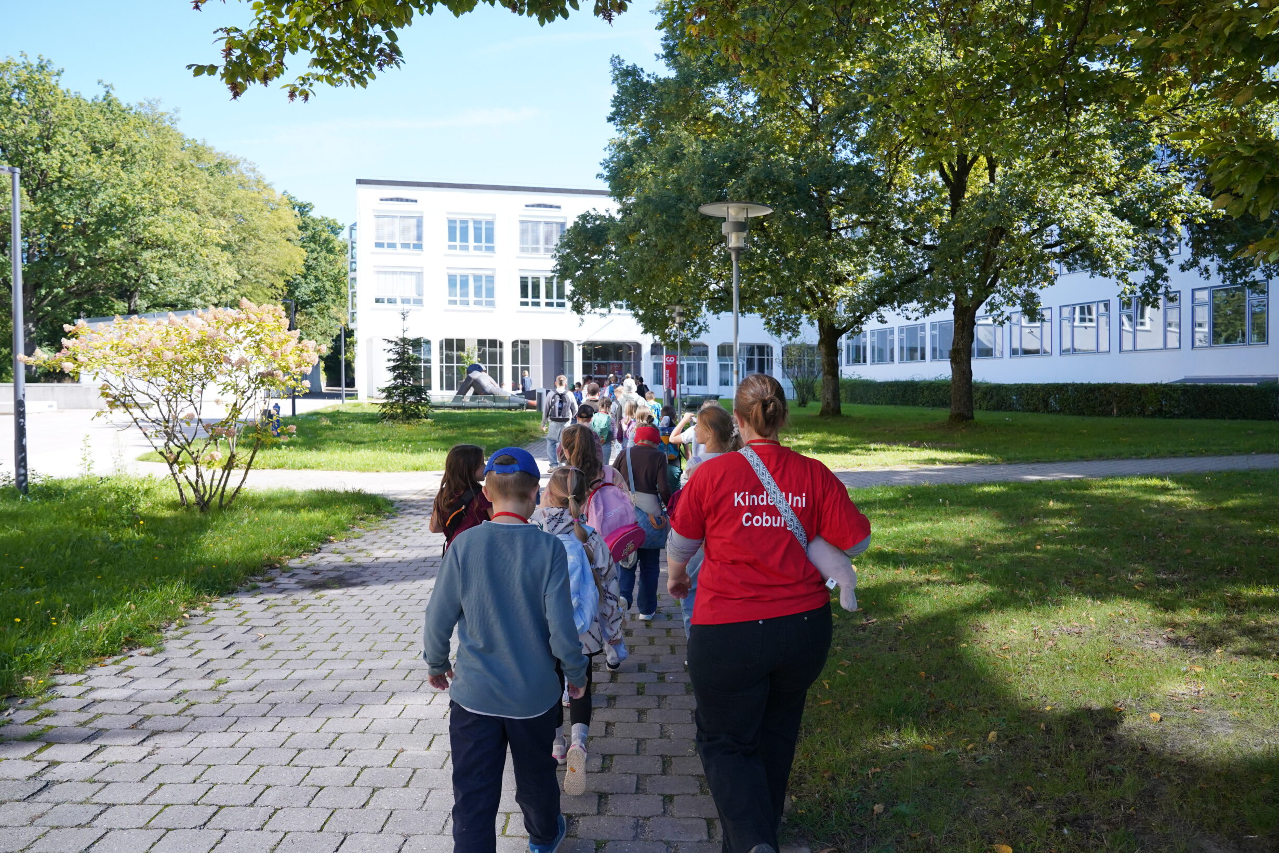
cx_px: 633
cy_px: 420
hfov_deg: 69.4
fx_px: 924
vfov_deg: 49.5
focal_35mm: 26
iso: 1600
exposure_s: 1/2000
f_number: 5
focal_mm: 25
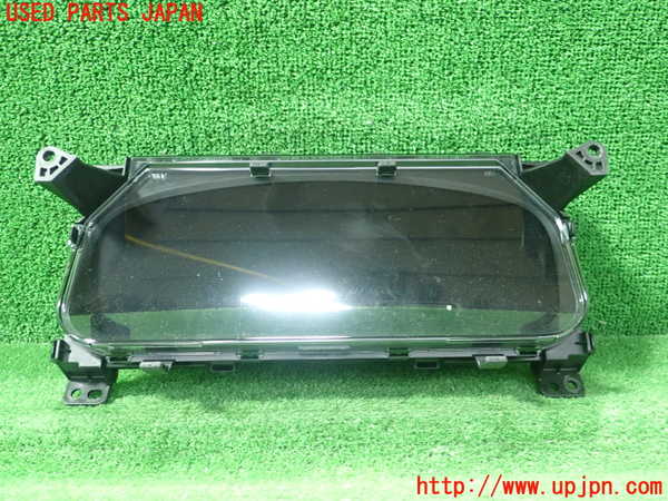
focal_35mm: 30
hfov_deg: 60.0
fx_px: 579
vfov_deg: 46.8
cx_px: 334
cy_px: 250
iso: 800
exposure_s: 1/40
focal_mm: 5.5
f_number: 2.3
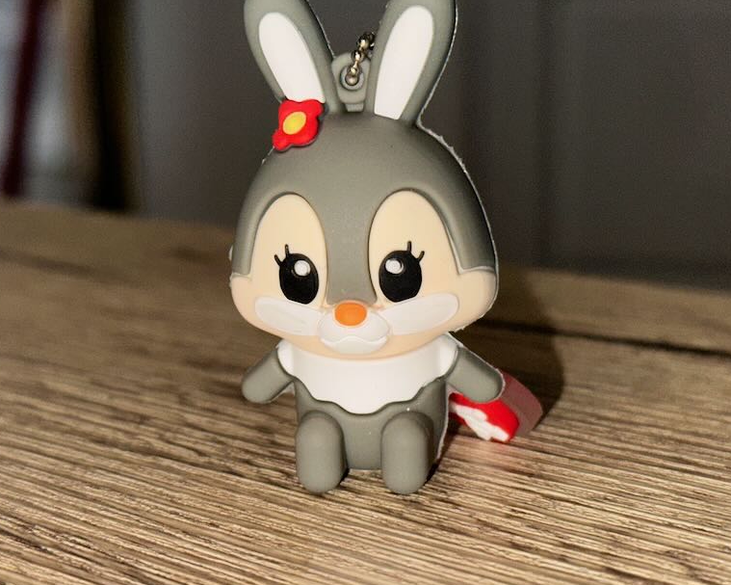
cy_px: 258
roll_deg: +1.0
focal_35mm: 79
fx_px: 1709
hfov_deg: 24.1
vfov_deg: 19.4
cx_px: 340
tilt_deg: -10.3
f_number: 1.78
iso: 40
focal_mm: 6.86
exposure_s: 1/612
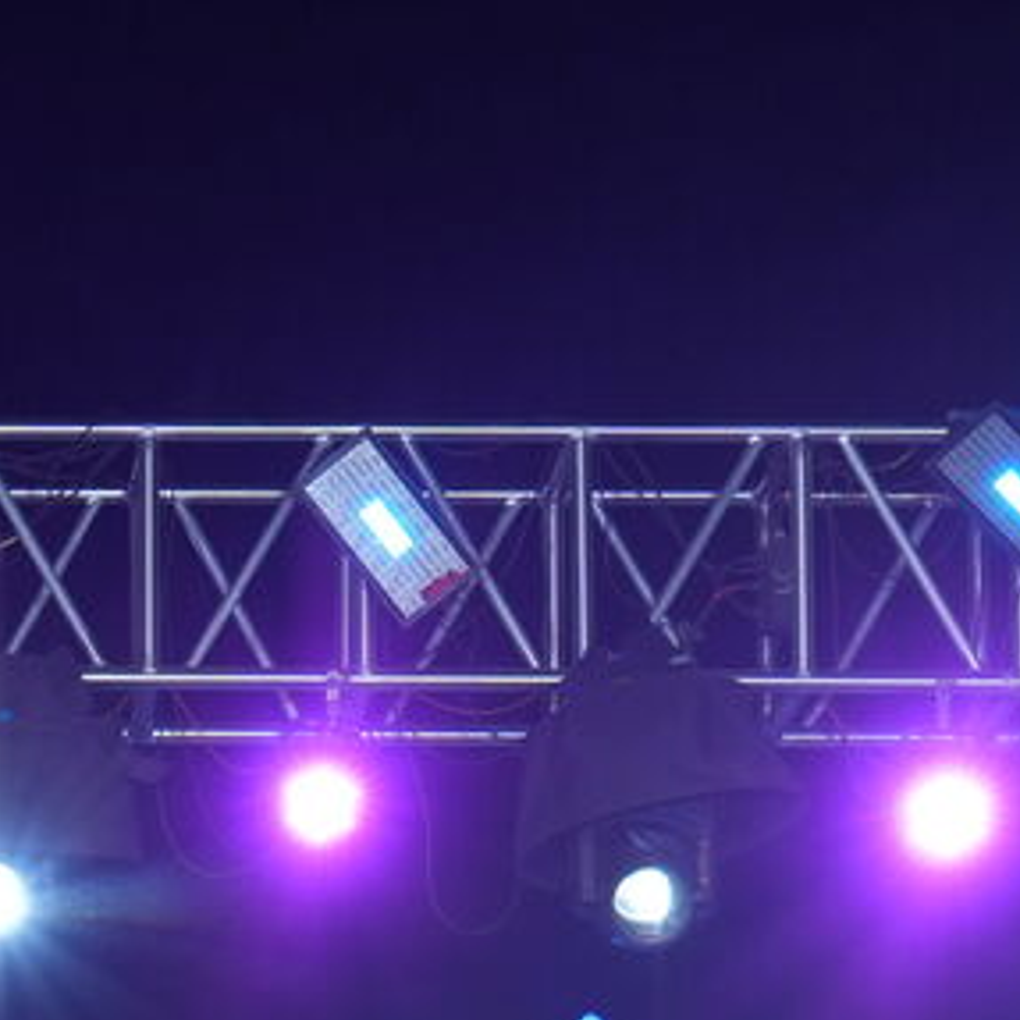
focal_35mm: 159
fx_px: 5301
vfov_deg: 10.6
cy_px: 1503
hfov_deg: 10.7
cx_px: -412
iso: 640
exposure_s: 1/200
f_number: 6.3
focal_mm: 28
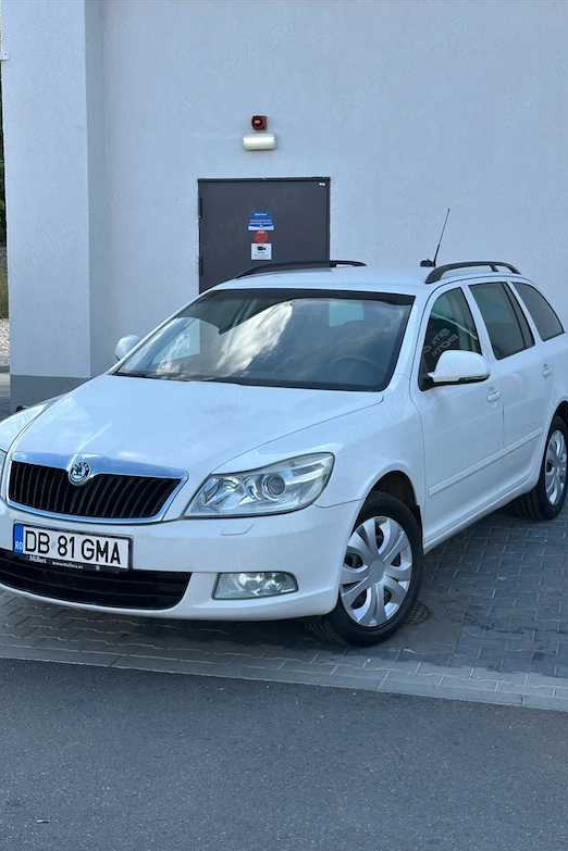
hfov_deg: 26.5
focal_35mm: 51
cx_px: 273
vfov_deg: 38.9
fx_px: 1207
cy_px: 433
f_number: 1.78
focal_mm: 6.86
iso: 64
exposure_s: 1/1323
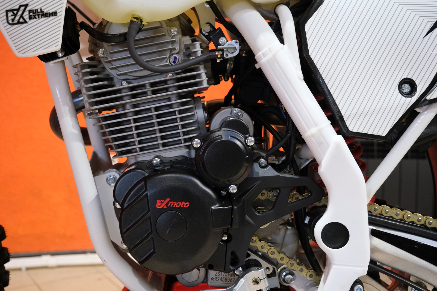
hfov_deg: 54.4
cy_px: 146
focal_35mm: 35
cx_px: 218
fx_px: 425
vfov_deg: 37.9
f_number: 4
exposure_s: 1/100
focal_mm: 23.5
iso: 2000
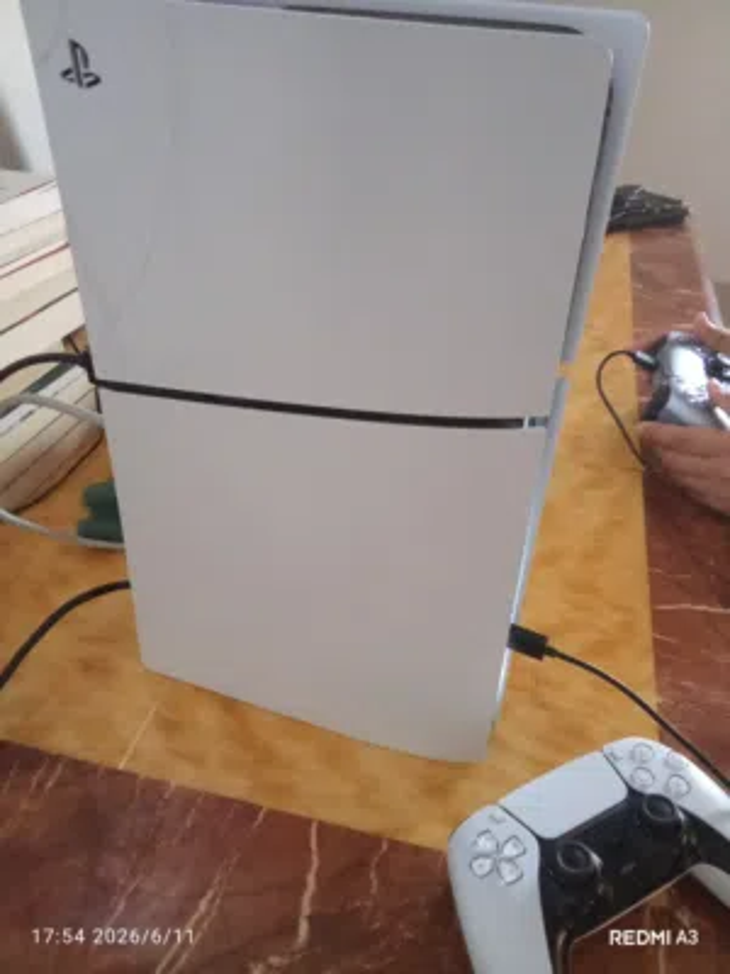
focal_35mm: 28
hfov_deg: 49.7
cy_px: 487
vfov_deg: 63.4
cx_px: 365
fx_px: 787
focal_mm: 2.78
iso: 2500
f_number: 2
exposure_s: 1/16.7
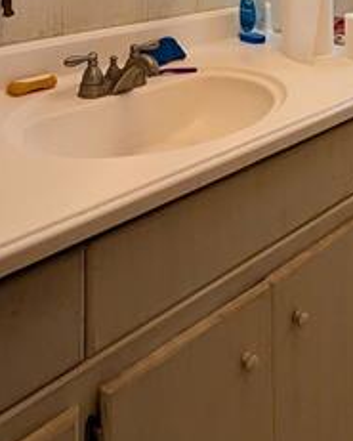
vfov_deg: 34.7
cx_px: 242
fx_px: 509
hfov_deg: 37.7
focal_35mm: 39
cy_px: -116
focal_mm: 2.02
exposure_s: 1/120
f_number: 1.7
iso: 121
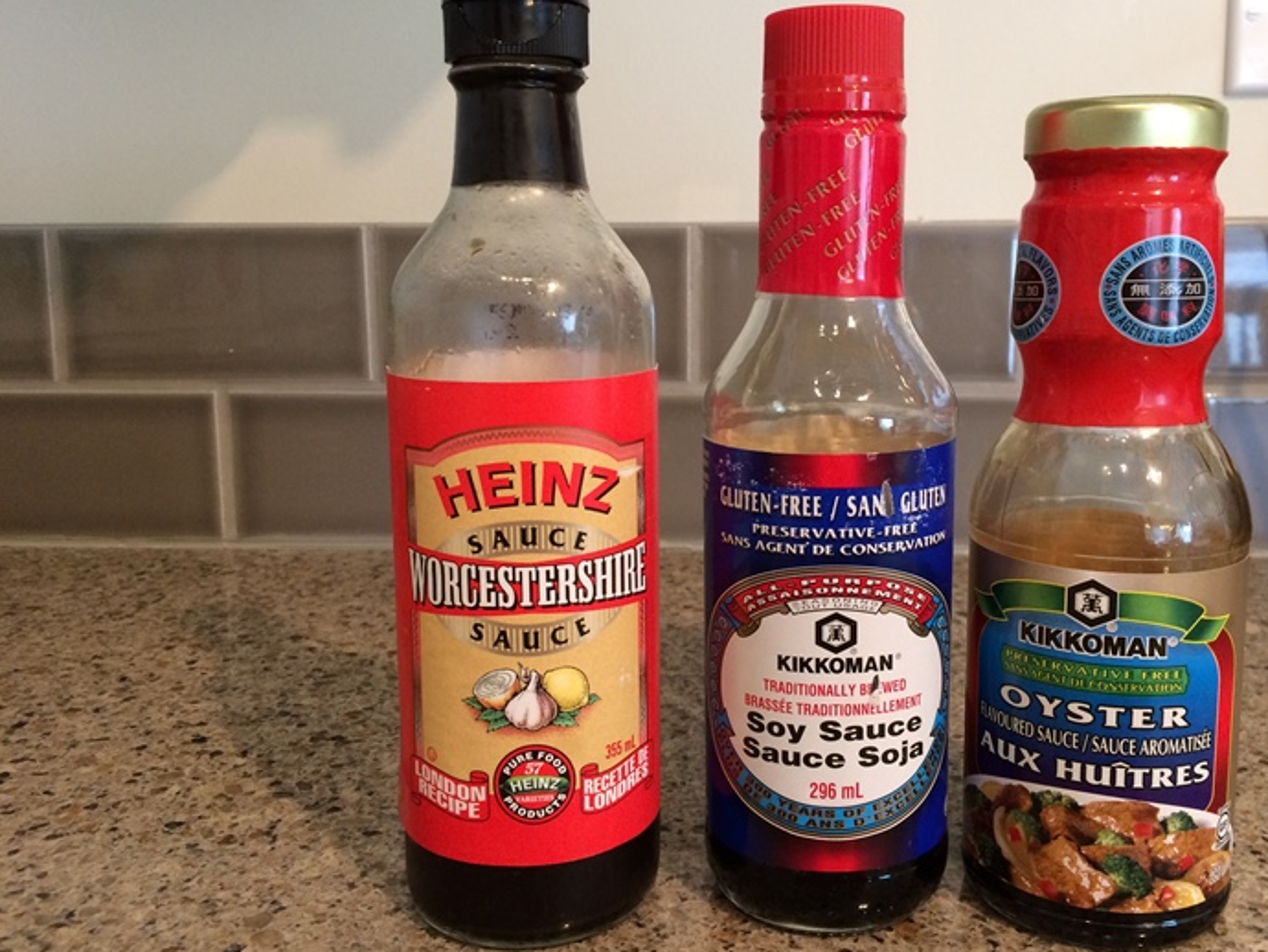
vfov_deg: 42.9
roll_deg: +0.9
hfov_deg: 55.2
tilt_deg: -8.3
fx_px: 1209
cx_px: 708
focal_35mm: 33
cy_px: 424
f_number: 2.2
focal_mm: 4.15
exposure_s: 1/30
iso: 125
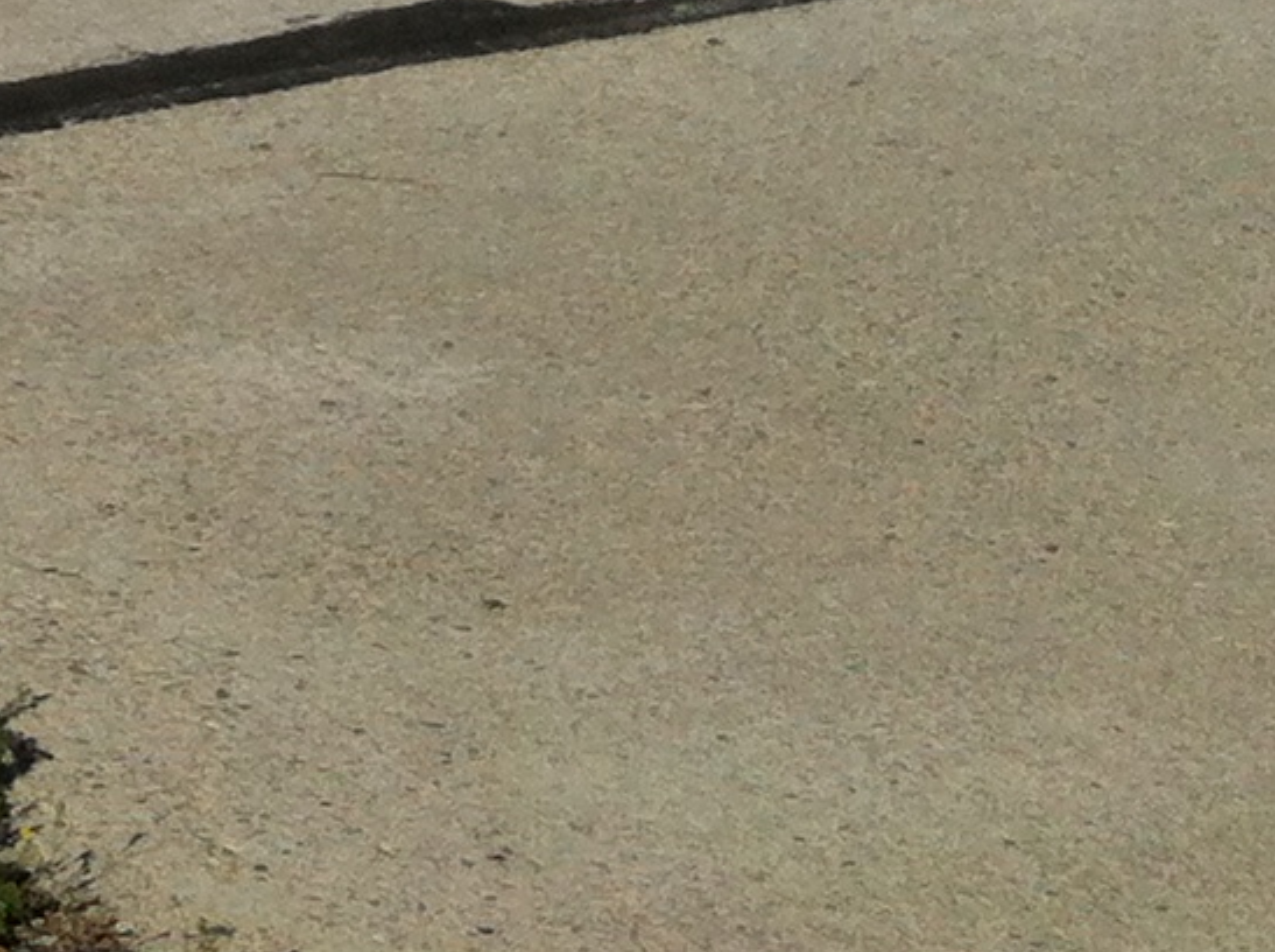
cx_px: -809
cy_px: -1281
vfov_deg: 8.2
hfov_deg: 11.3
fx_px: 6102
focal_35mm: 166
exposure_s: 1/2742
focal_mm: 3.85
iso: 80
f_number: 2.8
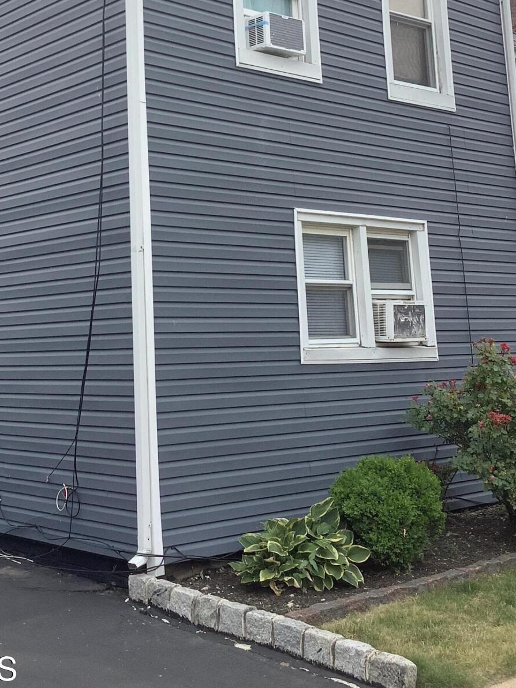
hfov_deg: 27.9
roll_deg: +1.3
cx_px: 180
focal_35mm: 52
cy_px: 145
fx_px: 1034
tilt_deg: +11.8
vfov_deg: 35.7
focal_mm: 3.3
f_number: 2.4
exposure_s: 1/424
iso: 25
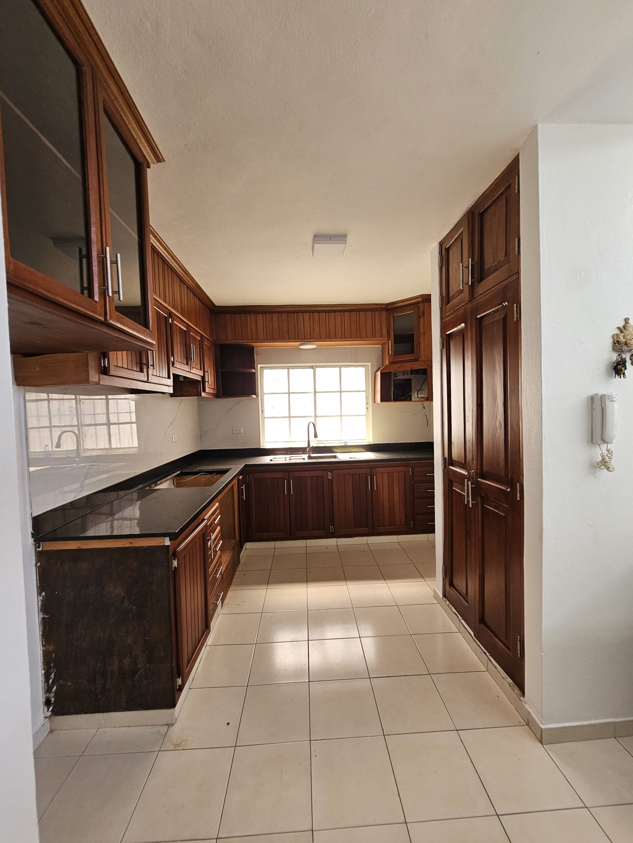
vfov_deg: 106.2
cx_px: 316
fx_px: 317
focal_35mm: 13
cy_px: 422
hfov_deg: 89.9
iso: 125
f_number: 2.2
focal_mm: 2.2
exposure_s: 1/60
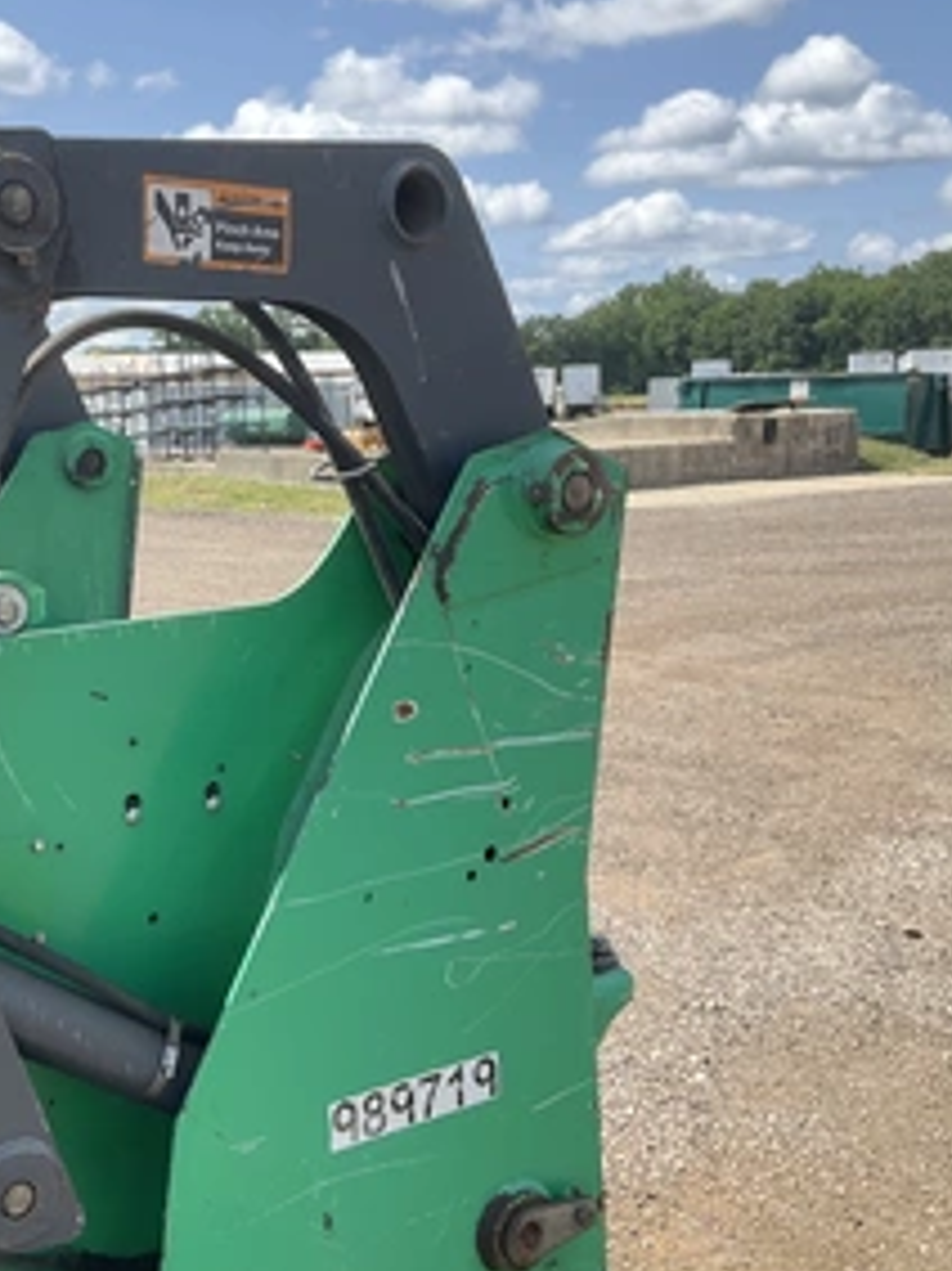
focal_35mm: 41
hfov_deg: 34.3
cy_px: 611
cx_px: 234
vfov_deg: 45.8
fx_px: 1505
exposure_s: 1/829
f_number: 1.8
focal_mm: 3
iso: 25
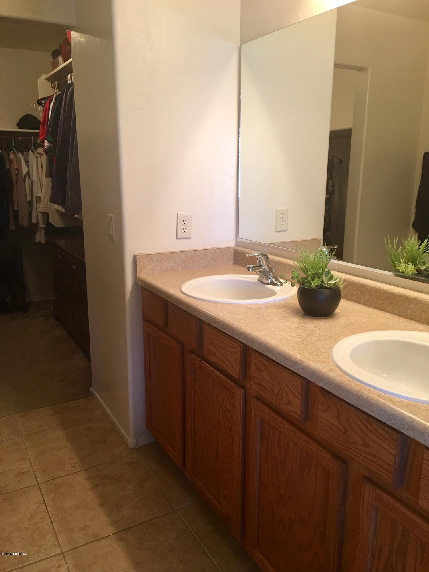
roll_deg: -0.5
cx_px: 214
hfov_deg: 48.2
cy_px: 286
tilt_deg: -12.6
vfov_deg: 61.7
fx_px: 479
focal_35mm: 29
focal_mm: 4.15
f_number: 2.2
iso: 50
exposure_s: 1/15
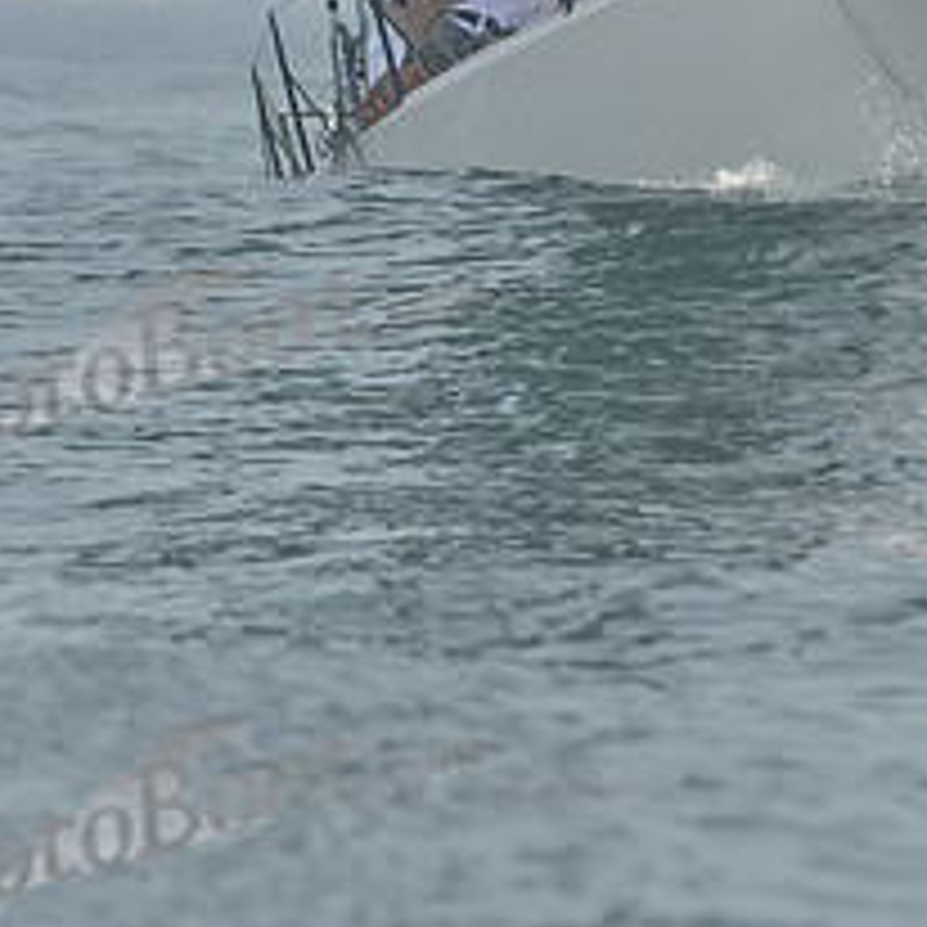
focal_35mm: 719
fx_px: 21784
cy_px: 61
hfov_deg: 2.4
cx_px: 720
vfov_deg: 2.4
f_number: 9
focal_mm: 300
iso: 280
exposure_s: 1/1000
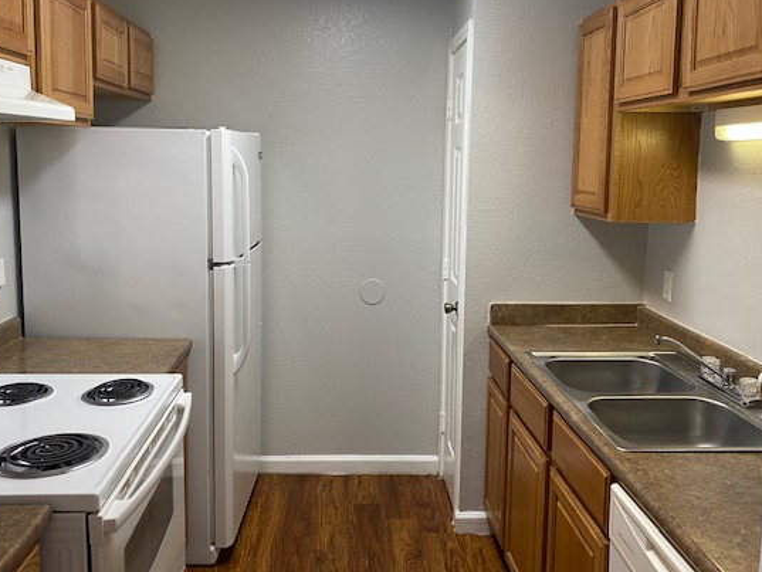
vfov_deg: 45.3
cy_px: 243
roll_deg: -1.8
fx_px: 683
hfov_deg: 58.3
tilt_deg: -6.8
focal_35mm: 31
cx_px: 365
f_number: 1.8
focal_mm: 4.25
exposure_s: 1/60
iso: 80
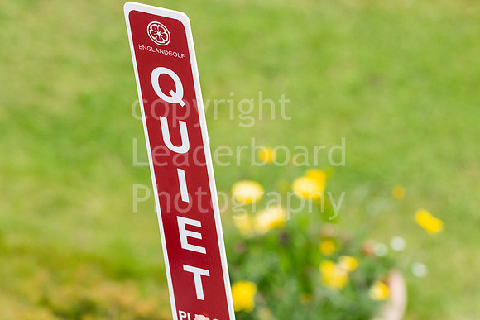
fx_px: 4001
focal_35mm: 300
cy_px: 160
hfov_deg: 6.9
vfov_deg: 4.6
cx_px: 240
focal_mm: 200
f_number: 5.6
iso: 1250
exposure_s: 1/1250
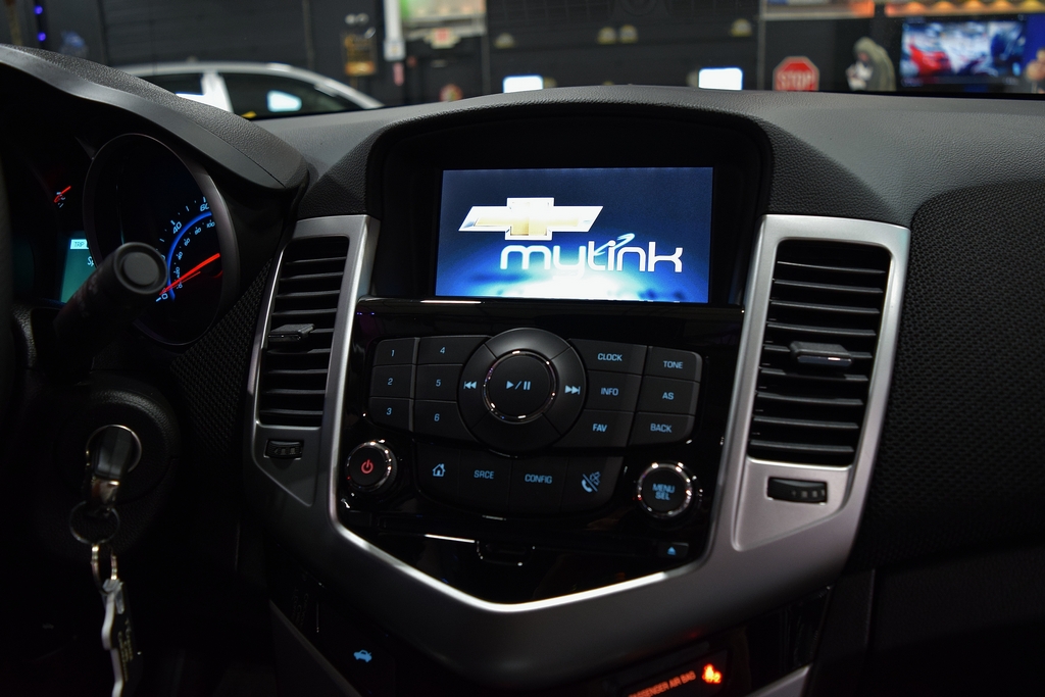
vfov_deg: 47.9
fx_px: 784
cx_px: 522
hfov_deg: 67.4
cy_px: 348
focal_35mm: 27
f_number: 3.5
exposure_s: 1/60
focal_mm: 18
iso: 1100
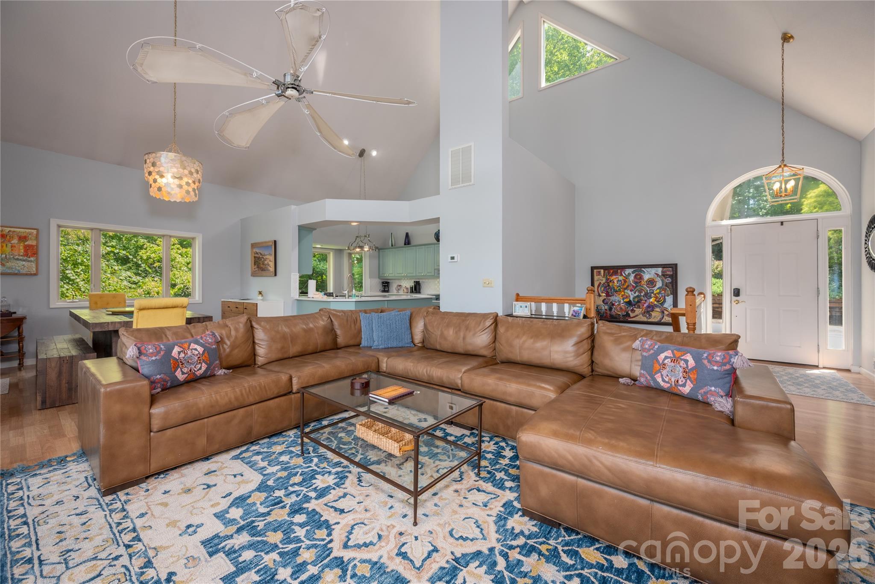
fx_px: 340
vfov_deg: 81.2
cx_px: 438
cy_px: 292
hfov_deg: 104.2
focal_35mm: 14
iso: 320
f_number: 7.1
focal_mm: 14
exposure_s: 1/80
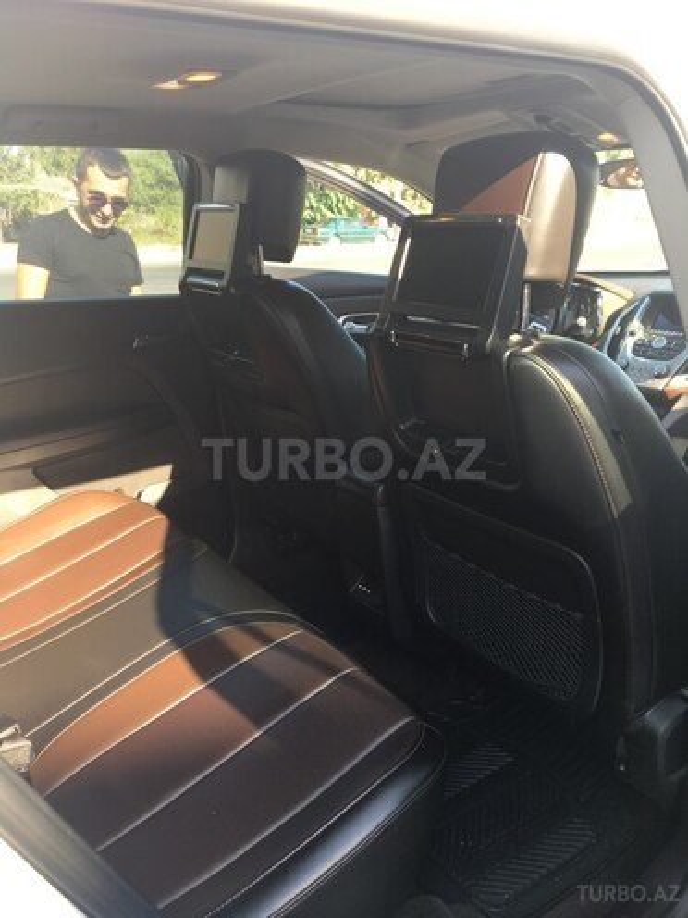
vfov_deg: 61.7
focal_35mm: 29
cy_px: 459
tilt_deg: -15.2
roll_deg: -0.5
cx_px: 344
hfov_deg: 48.2
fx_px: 769
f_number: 2.2
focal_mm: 4.15
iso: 25
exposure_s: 1/100
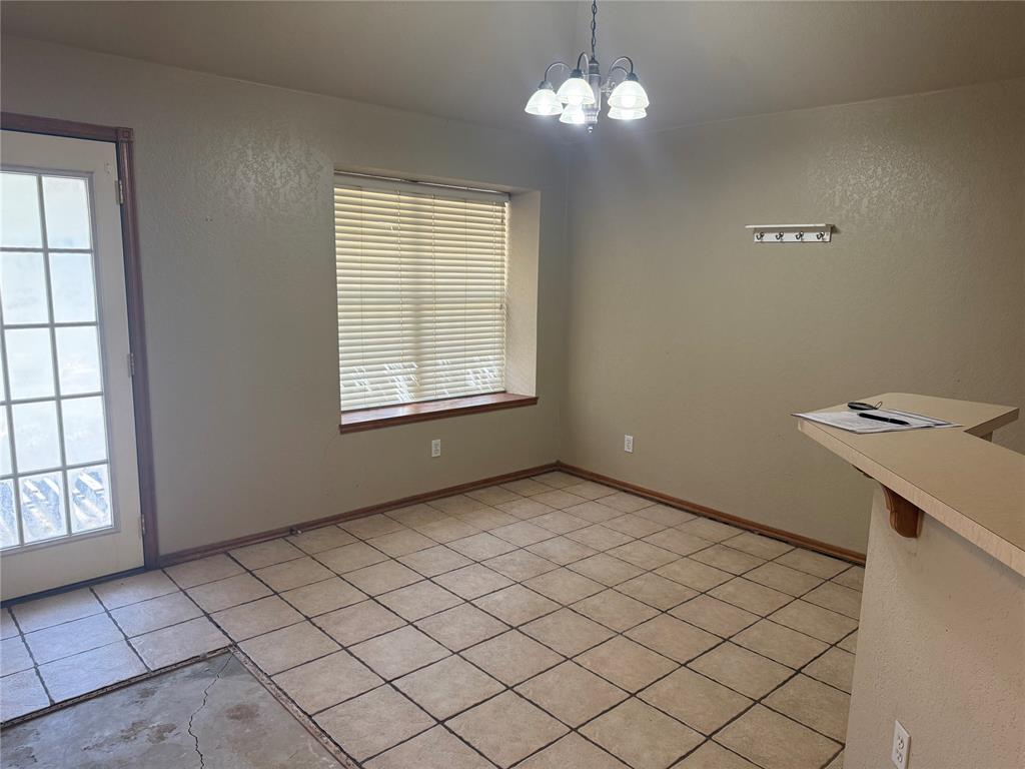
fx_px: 711
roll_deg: -1.4
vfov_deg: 56.8
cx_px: 512
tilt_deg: -8.9
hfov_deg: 71.6
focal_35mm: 24
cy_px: 384
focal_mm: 6.76
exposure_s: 1/120
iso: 200
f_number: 1.78
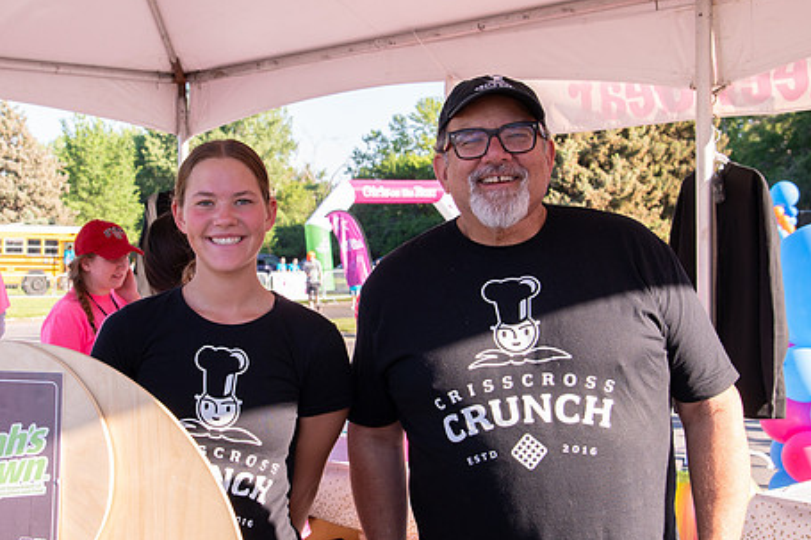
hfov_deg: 34.4
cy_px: 258
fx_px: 1306
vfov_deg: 23.4
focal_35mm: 58
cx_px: 317
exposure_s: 1/320
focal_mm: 38
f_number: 7.1
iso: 500
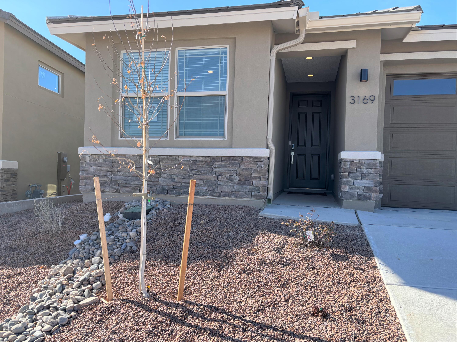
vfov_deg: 53.1
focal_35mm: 26
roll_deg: -3.0
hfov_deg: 67.3
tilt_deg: -0.6
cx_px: 228
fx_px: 343
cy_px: 171
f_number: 1.6
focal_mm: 5.96
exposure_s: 1/1115
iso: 50
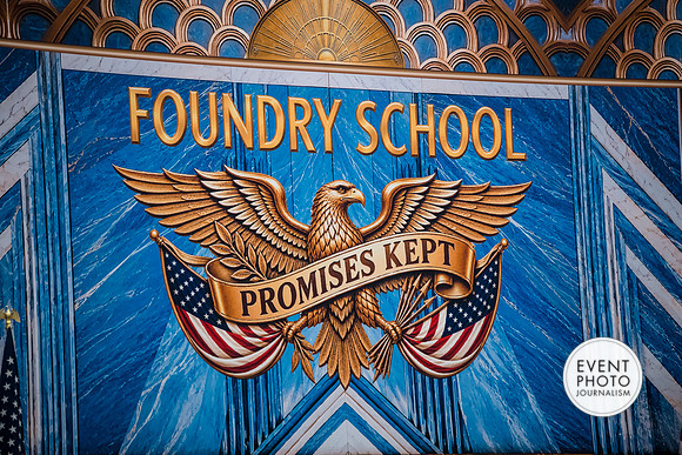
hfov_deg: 13.7
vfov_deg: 9.2
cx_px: 341
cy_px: 228
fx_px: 2842
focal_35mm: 150
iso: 2000
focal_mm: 150
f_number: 2.8
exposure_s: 1/200
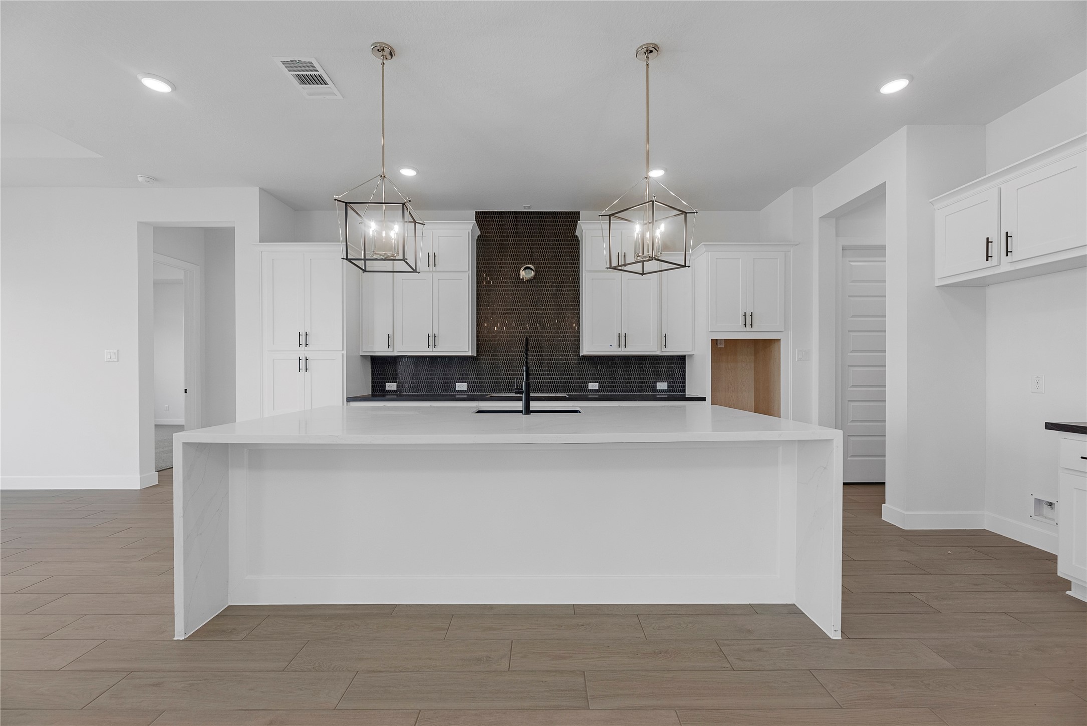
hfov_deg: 104.2
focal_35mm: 14
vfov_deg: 81.3
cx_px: 544
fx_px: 423
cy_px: 363
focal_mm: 14
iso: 250
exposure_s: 1/15
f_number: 9
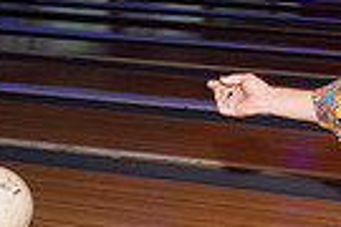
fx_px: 976
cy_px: 238
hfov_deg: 18.7
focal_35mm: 103
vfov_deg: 13.1
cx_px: 412
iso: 2000
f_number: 5.6
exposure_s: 1/100
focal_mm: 24
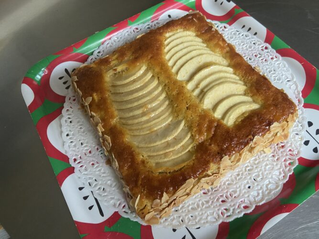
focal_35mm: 26
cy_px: 120
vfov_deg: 53.0
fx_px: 240
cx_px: 160
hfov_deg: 67.3
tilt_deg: -61.2
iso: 250
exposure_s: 1/60
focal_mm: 4.25
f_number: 1.8
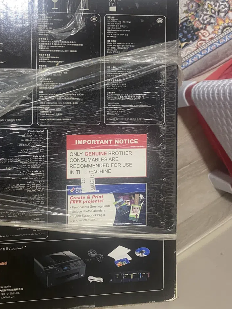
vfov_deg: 48.6
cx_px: 83
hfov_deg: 37.4
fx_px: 339
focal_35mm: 38
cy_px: 119
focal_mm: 4.25
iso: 320
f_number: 1.8
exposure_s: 1/50
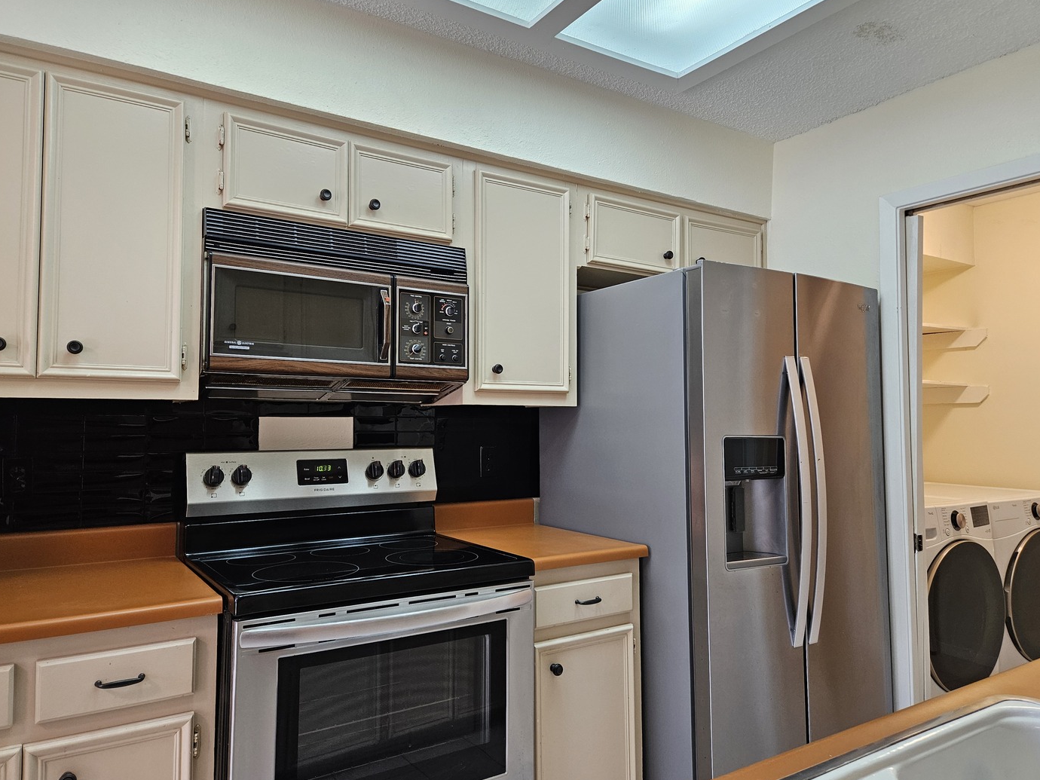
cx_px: 520
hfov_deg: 71.6
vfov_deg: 56.8
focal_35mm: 24
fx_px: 721
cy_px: 390
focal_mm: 5.4
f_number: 1.8
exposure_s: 1/120
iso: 200
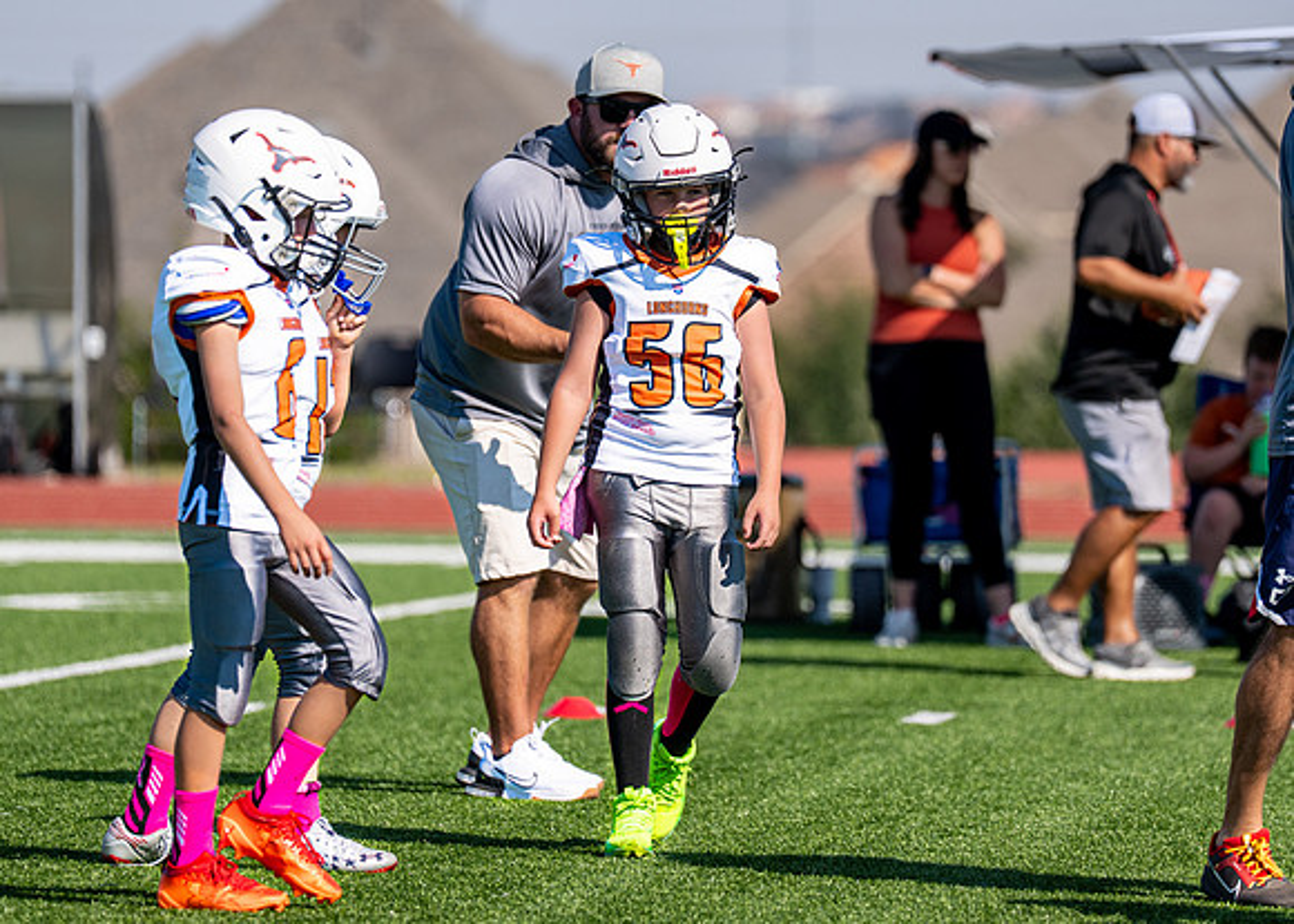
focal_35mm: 335
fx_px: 12298
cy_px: 387
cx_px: 686
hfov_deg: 6.0
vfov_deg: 4.3
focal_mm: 200
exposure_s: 1/3200
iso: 100
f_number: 2.8
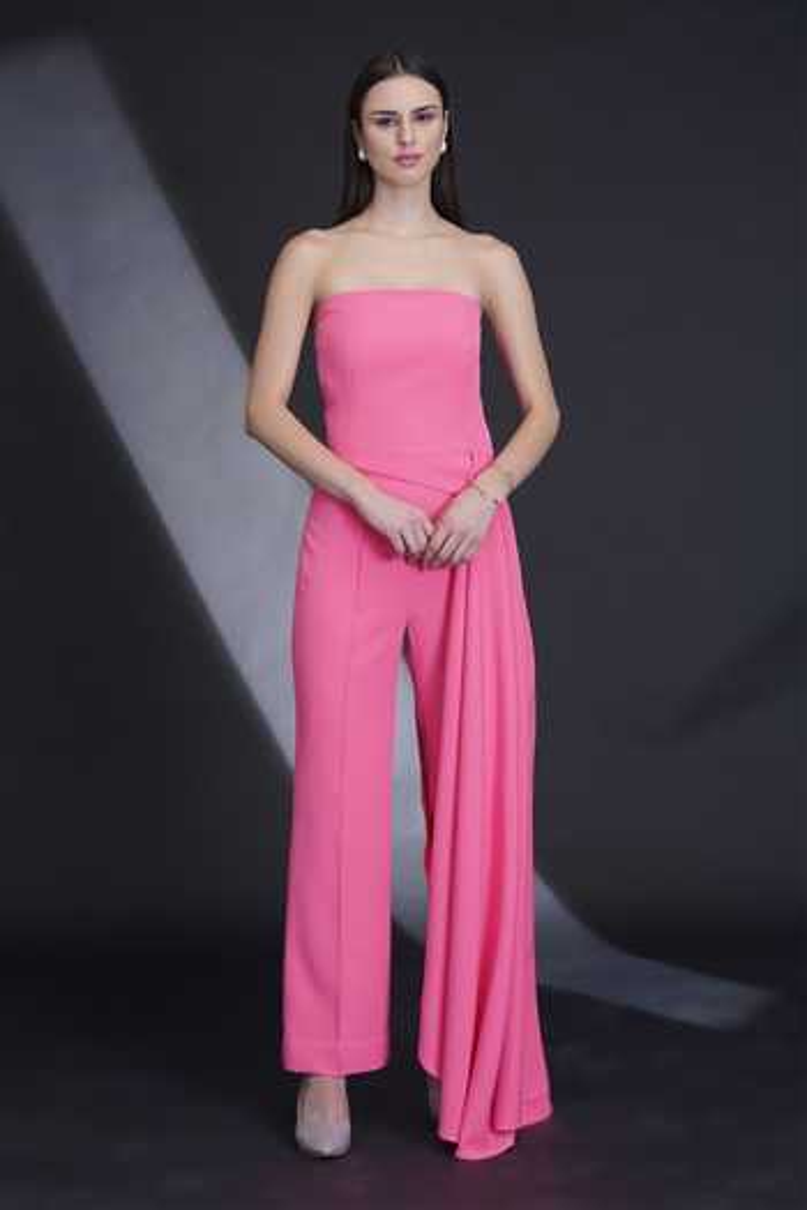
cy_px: 605
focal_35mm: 63
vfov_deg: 31.9
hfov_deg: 21.6
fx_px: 2118
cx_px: 404
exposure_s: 1/80
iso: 250
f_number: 3.2
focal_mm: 63
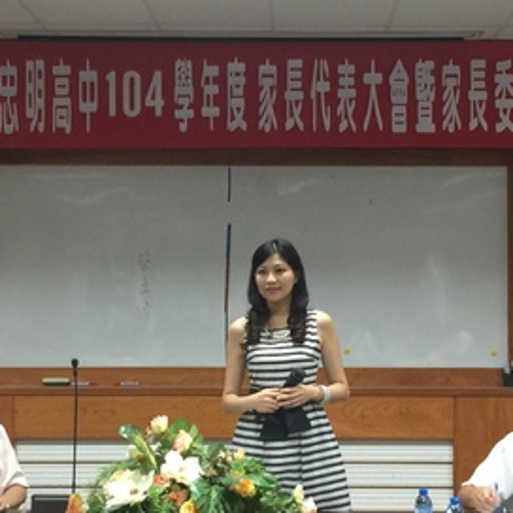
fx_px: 1107
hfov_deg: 26.1
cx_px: 283
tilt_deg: +3.7
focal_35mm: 66
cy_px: 256
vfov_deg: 26.1
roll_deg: -1.0
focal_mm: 4.15
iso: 80
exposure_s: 1/15
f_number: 2.2
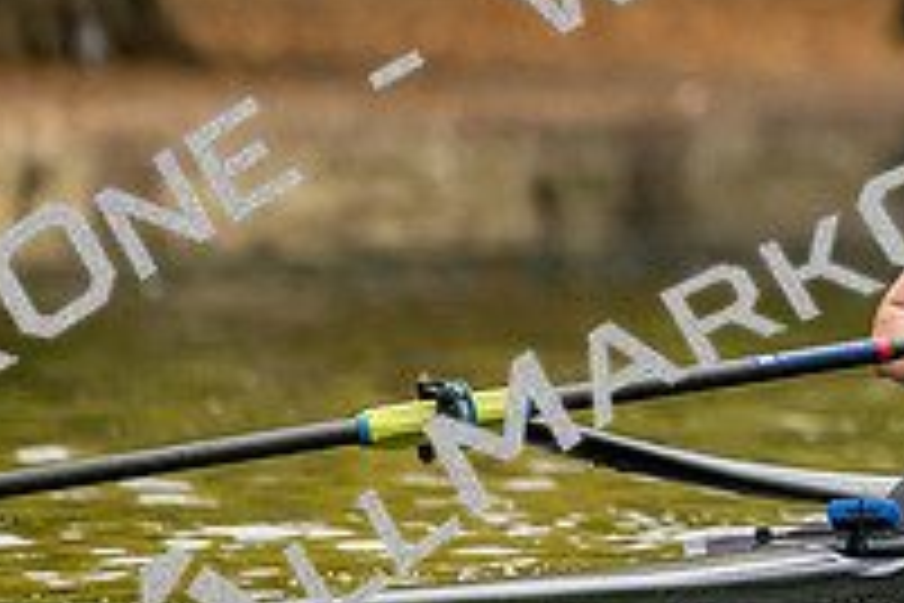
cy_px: 47
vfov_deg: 1.2
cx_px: 1052
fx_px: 29051
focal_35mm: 1157
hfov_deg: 1.8
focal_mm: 400
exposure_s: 1/2500
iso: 2000
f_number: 4.5
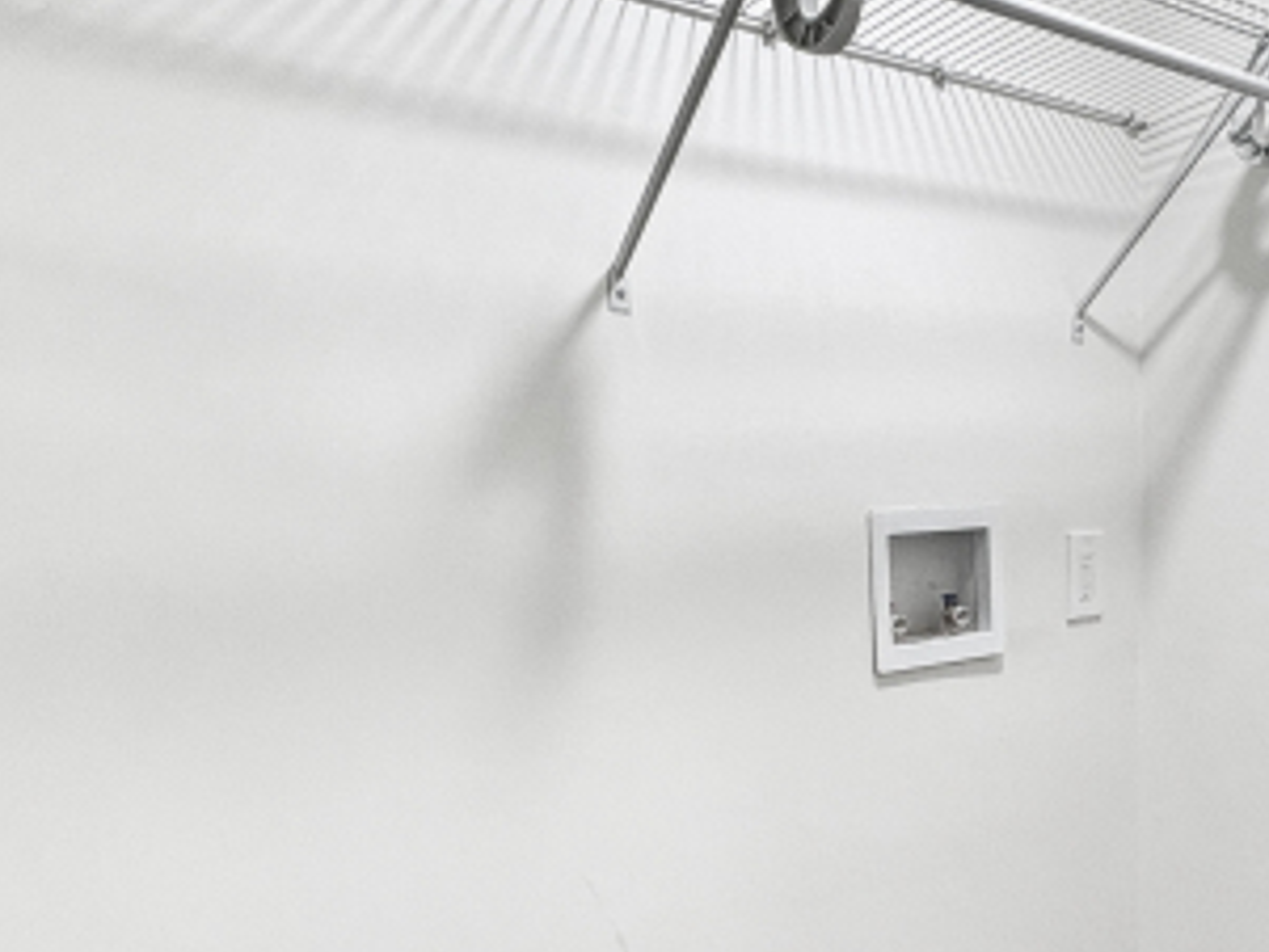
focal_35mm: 31
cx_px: 828
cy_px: 703
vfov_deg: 44.1
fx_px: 1137
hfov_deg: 57.3
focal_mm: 2.2
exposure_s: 1/120
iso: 125
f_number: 2.2
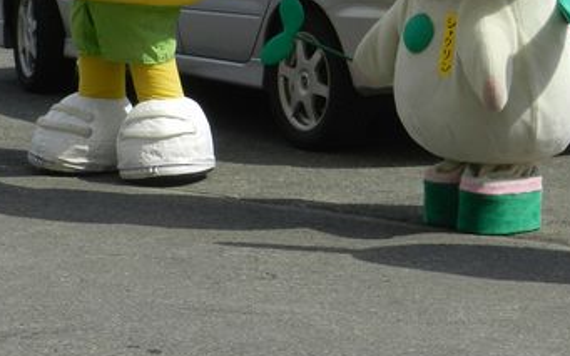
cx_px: 430
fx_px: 2842
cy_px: -38
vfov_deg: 7.1
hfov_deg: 11.4
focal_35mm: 183
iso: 160
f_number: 5
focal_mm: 14.9
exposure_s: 1/1000
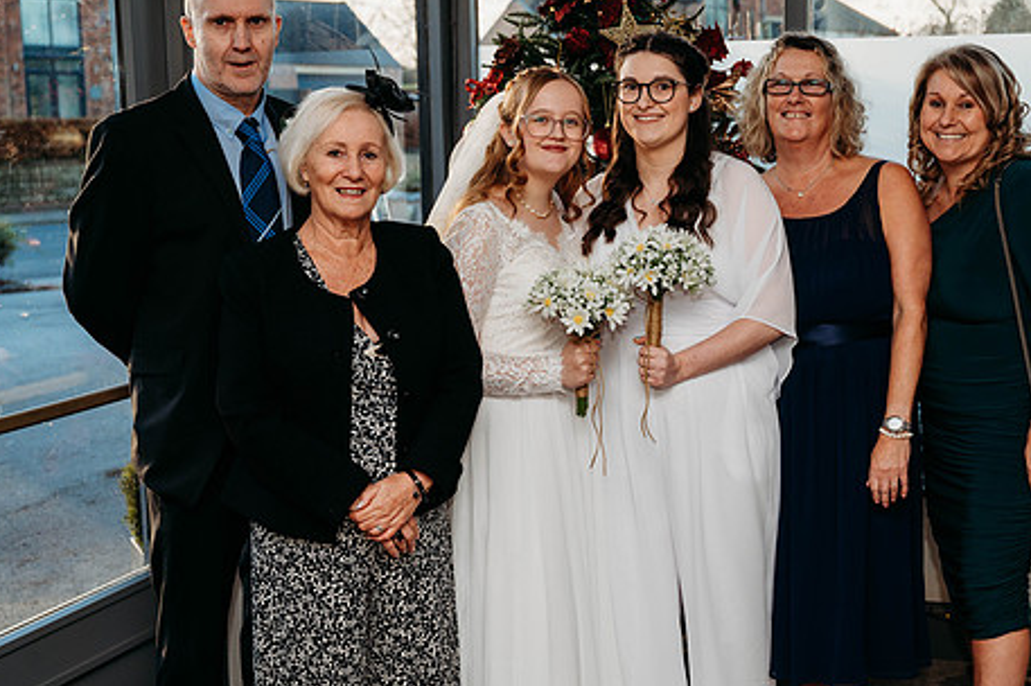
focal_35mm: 52
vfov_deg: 26.0
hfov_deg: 38.0
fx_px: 1488
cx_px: 641
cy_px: 352
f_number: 4
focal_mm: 41
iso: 180
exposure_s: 1/200
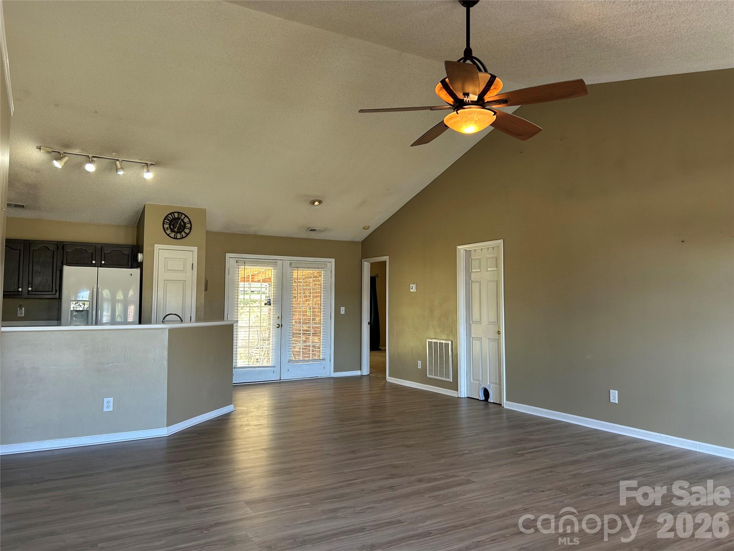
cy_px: 276
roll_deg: +0.0
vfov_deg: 53.1
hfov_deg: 67.3
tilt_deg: +4.0
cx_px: 367
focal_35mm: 26
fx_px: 551
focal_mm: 5.7
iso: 80
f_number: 1.5
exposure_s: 1/60
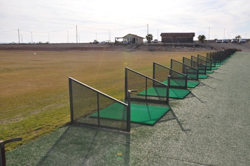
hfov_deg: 53.2
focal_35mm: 36
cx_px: 125
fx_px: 250
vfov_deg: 36.8
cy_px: 83
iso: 200
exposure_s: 1/200
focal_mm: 24
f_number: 16
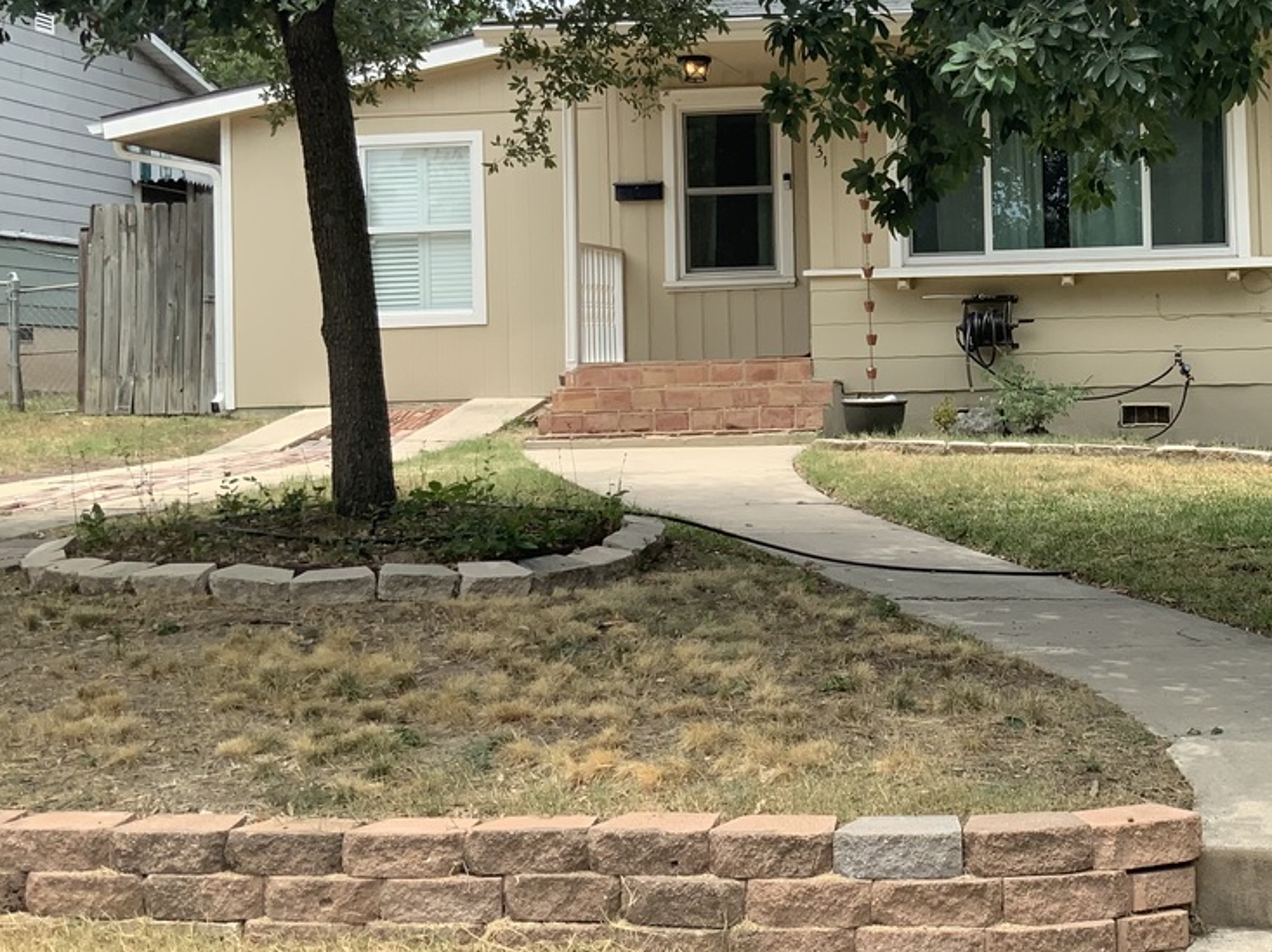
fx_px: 2093
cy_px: 323
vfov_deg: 25.5
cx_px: 1072
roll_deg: +2.2
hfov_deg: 32.6
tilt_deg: +2.8
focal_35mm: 57
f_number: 1.8
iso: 16
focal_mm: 3
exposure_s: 1/912
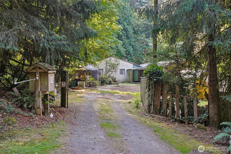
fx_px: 269
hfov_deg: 46.4
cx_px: 116
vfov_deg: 31.9
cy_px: 77
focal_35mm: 42
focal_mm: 28
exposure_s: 1/15
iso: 400
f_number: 8
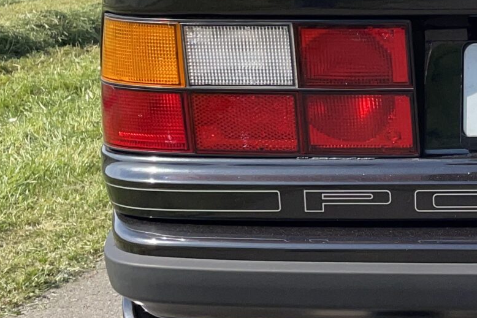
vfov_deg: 15.3
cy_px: 59
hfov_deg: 20.4
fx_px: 1179
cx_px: 658
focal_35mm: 89
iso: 32
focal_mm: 4.2
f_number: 1.6
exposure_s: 1/2398
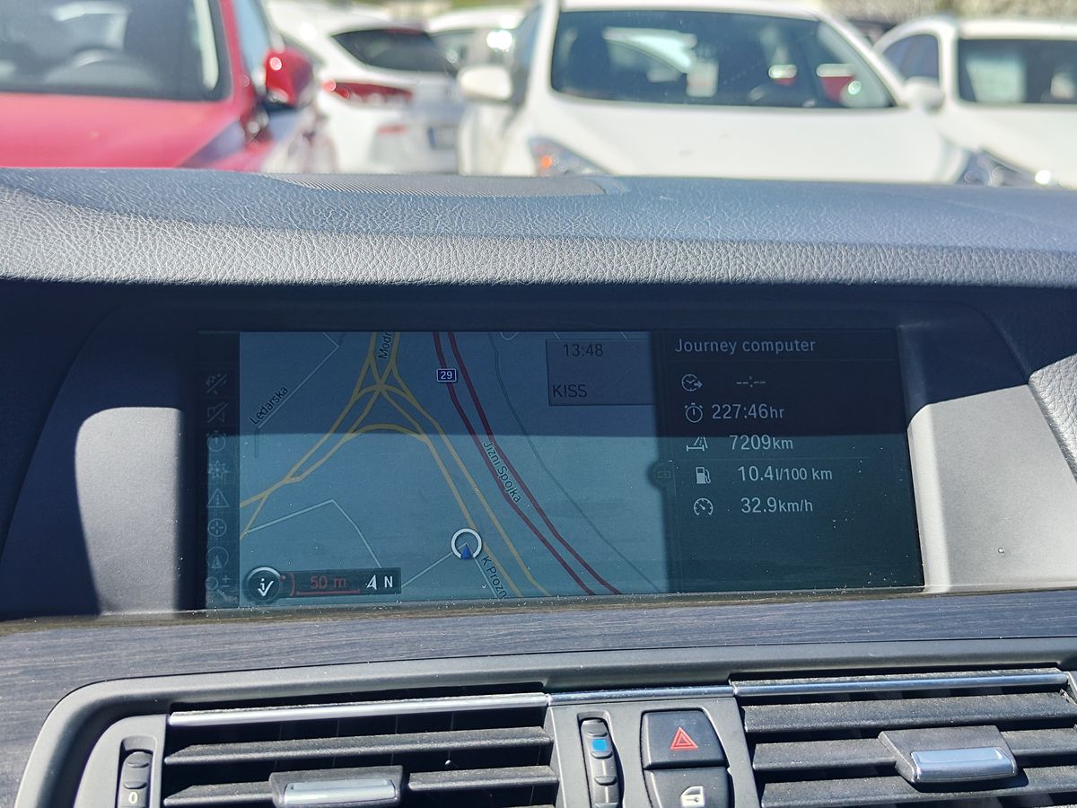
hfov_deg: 73.9
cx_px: 538
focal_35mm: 23
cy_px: 404
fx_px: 716
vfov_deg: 58.9
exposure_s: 1/297
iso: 50
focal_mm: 7.01
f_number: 1.69
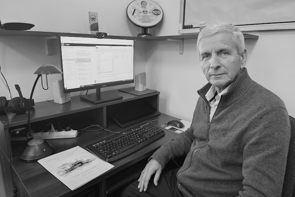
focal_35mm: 24
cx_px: 148
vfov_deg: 53.2
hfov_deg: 73.7
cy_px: 95
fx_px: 197
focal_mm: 5.4
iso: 1000
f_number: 1.8
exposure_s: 1/100
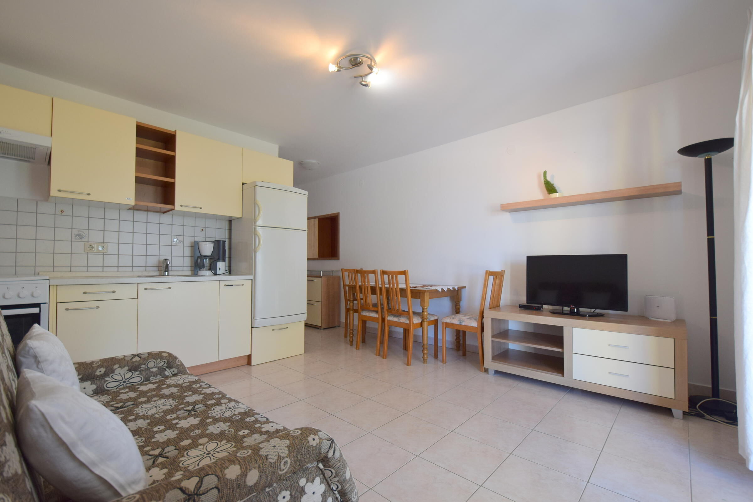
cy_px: 251
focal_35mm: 15
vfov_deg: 77.3
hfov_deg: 100.4
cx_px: 376
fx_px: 314
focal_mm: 10
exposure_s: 1/80
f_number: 4
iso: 400
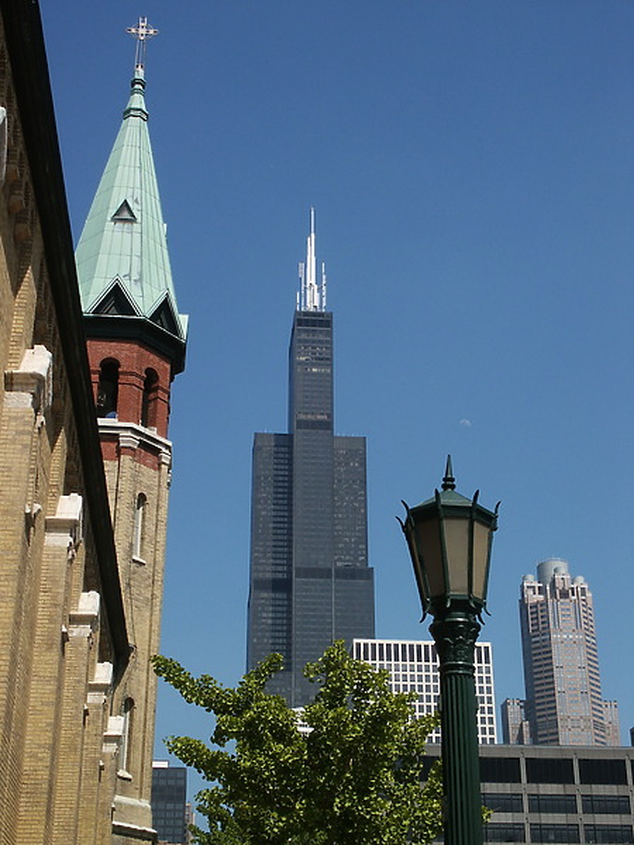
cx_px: 317
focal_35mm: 51
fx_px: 1245
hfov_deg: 28.6
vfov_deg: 37.5
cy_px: 422
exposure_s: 1/350
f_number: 8
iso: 64
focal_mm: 10.65
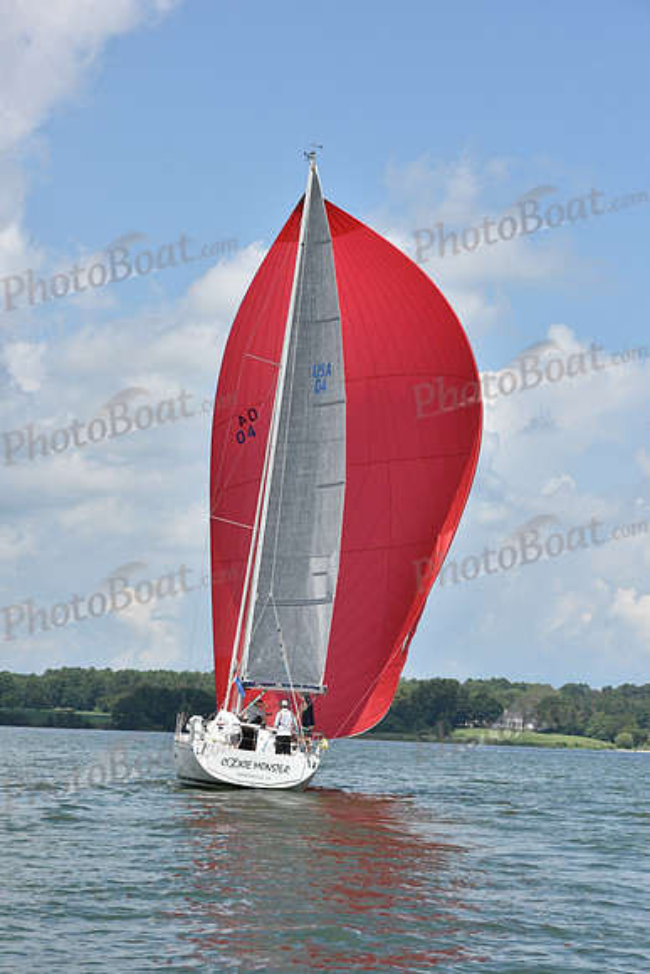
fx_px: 2652
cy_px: 487
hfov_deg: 14.0
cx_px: 325
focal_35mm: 98
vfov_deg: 20.8
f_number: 10
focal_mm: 98
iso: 320
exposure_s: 1/1000
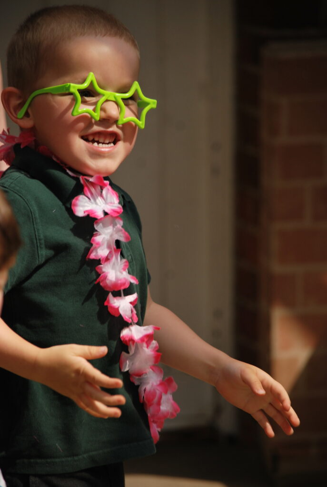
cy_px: 244
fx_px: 3052
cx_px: 164
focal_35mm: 225
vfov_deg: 9.1
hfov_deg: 6.1
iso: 180
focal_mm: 150
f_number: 5
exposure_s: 1/500
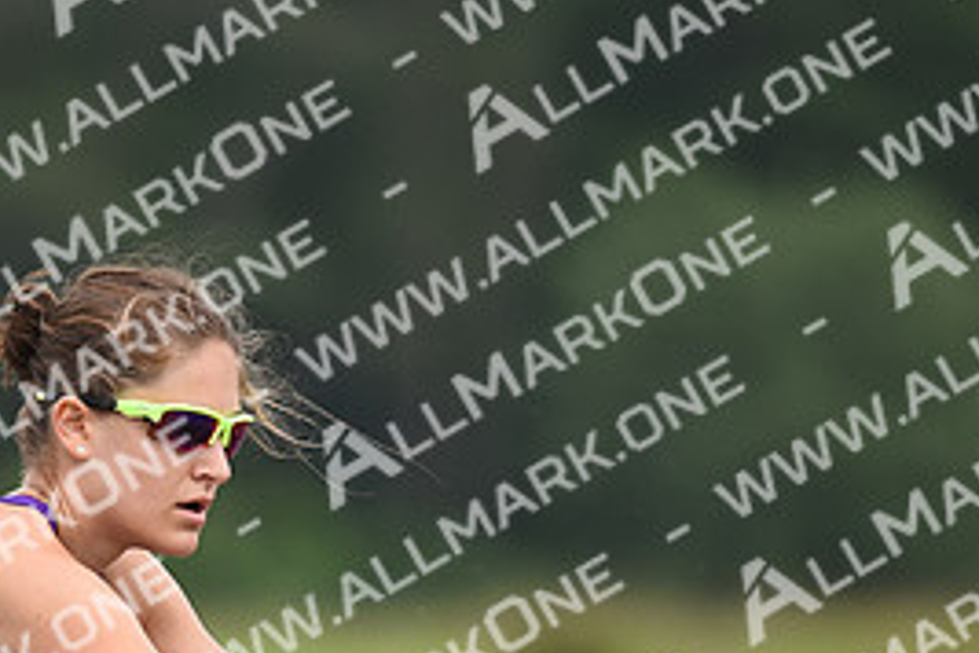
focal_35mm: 651
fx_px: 17702
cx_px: 242
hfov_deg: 3.2
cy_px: 585
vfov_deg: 2.1
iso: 320
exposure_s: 1/1600
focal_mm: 300
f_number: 4
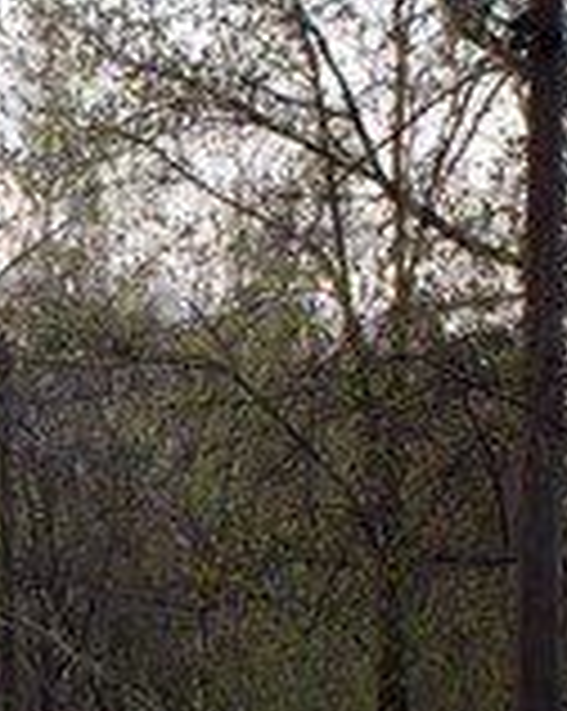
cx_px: -284
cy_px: 533
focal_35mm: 162
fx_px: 3405
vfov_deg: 11.9
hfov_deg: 9.3
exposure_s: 1/50
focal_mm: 26
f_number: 9
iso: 100
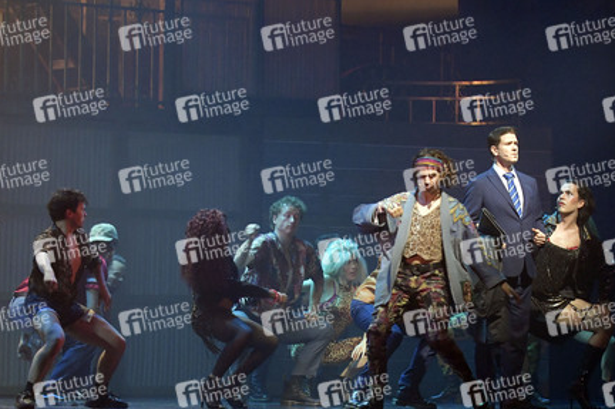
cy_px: 212
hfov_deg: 21.7
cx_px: 317
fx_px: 1604
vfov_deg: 14.5
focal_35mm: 94
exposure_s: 1/200
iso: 3200
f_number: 5.6
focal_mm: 90
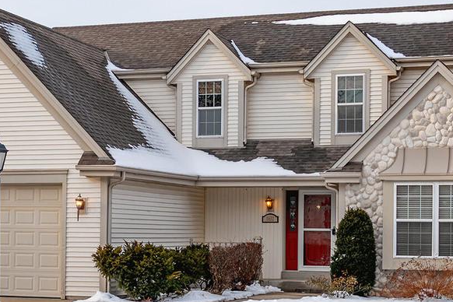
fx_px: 830
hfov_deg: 30.5
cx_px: 259
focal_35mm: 66
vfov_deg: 20.6
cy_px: 177
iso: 100
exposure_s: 1/250
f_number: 8
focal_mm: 30
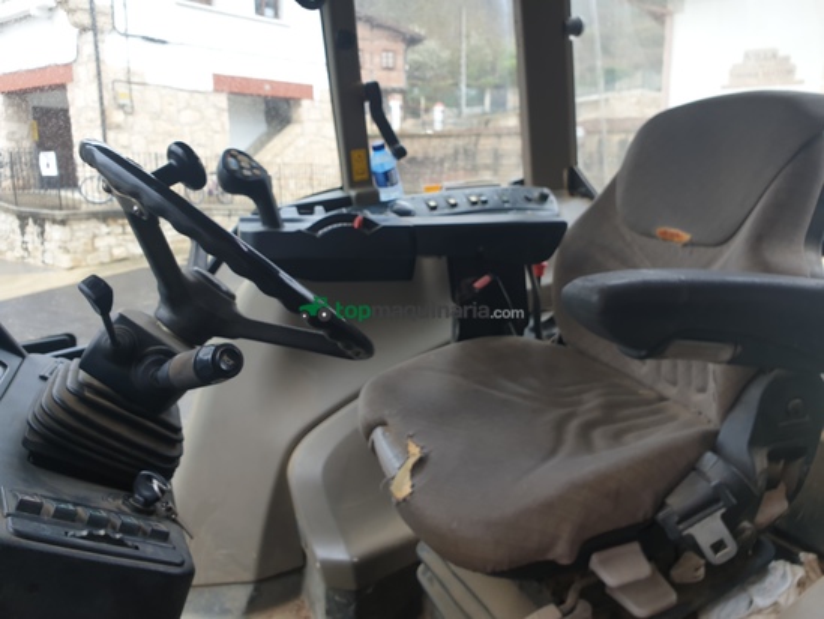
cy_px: 310
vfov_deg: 53.1
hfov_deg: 67.3
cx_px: 412
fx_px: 619
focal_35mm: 26
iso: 50
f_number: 2.4
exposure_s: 1/60
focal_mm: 4.3
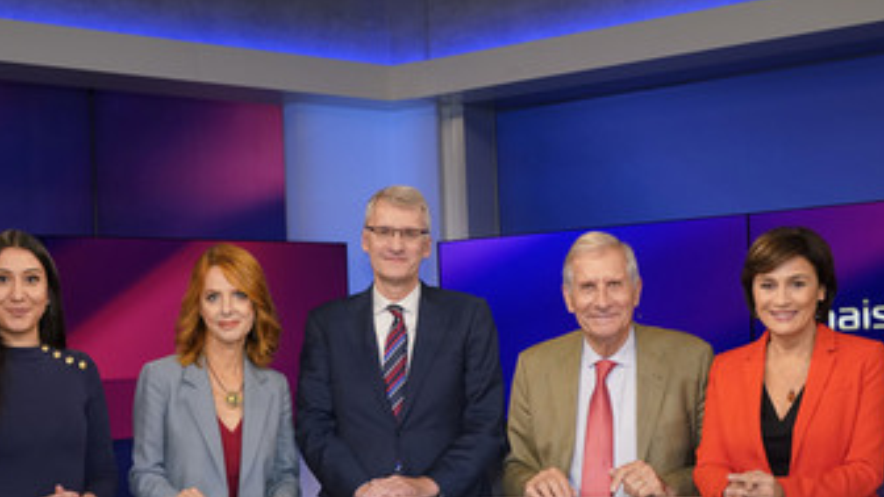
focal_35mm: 52
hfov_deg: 39.8
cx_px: 396
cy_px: 389
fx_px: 1219
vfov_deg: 22.8
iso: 2000
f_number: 5.6
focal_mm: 37
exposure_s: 1/125
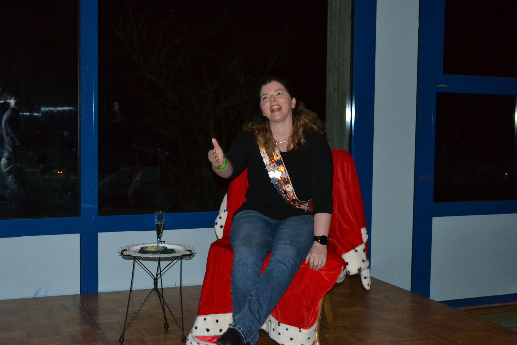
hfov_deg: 38.9
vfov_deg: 26.5
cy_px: 172
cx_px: 258
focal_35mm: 51
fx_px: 732
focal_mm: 34
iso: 3200
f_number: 5
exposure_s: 1/60
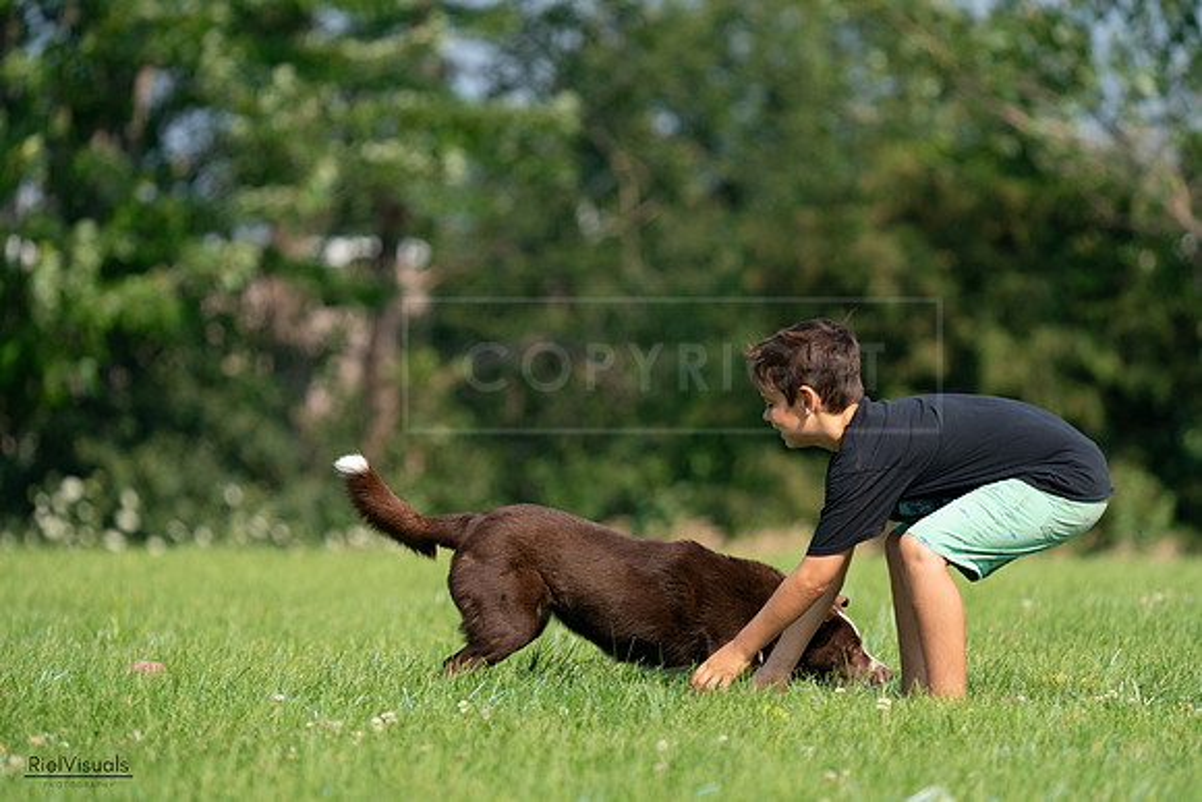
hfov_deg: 5.6
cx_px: 601
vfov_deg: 3.7
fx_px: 12289
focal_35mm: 368
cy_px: 401
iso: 1250
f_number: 6.3
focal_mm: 368
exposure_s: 1/4000
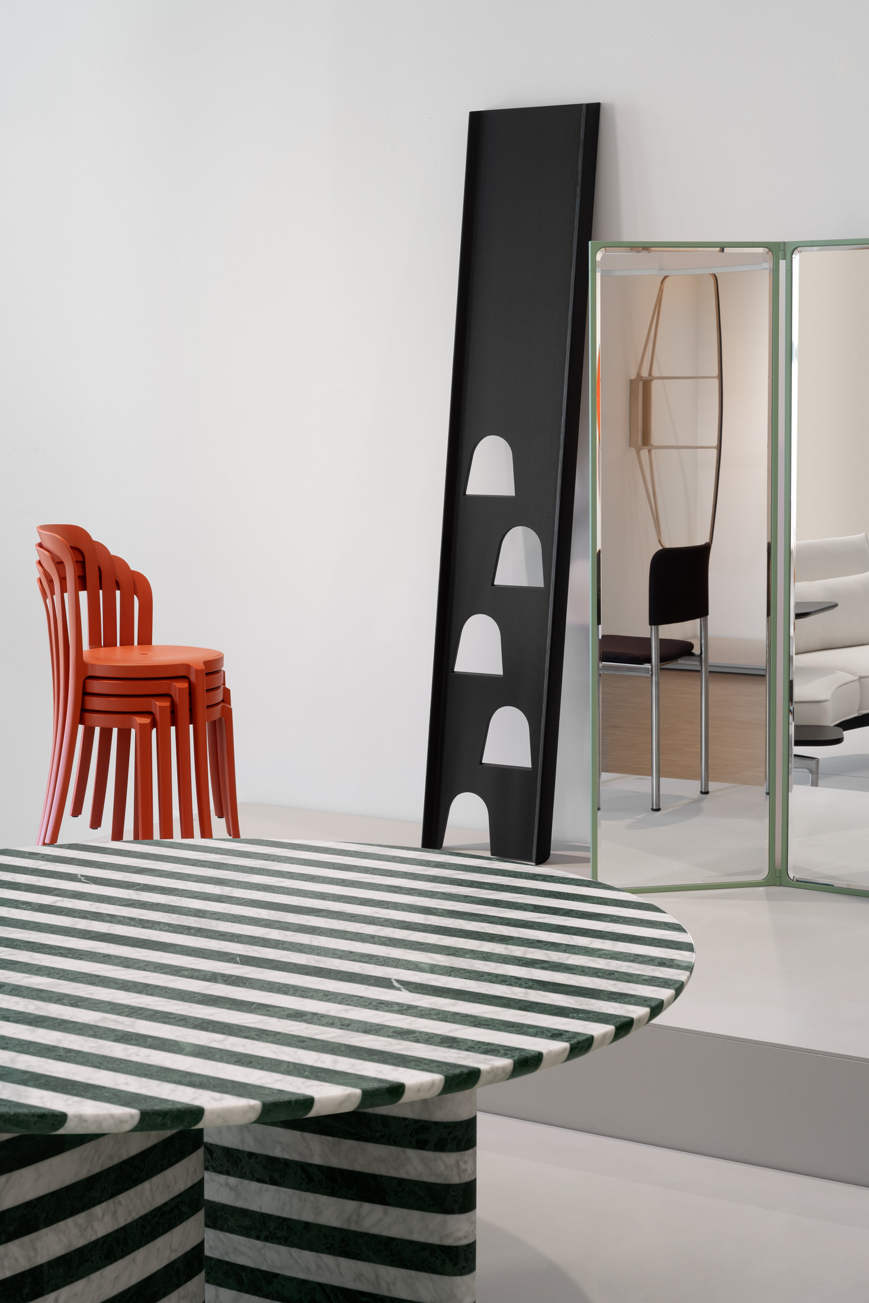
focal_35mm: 65
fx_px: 2346
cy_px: 652
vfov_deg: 31.0
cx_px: 434
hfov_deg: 21.0
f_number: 13
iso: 100
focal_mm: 64.8
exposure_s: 1/1.67
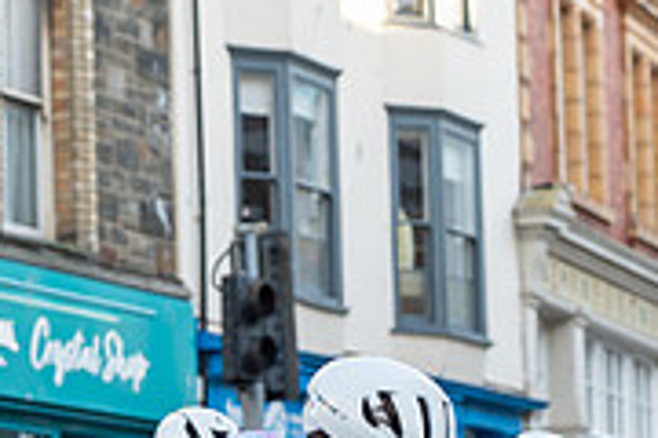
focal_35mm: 209
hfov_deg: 9.8
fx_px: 3820
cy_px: 507
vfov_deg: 6.5
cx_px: 261
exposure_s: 1/800
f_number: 3.2
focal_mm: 45
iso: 200
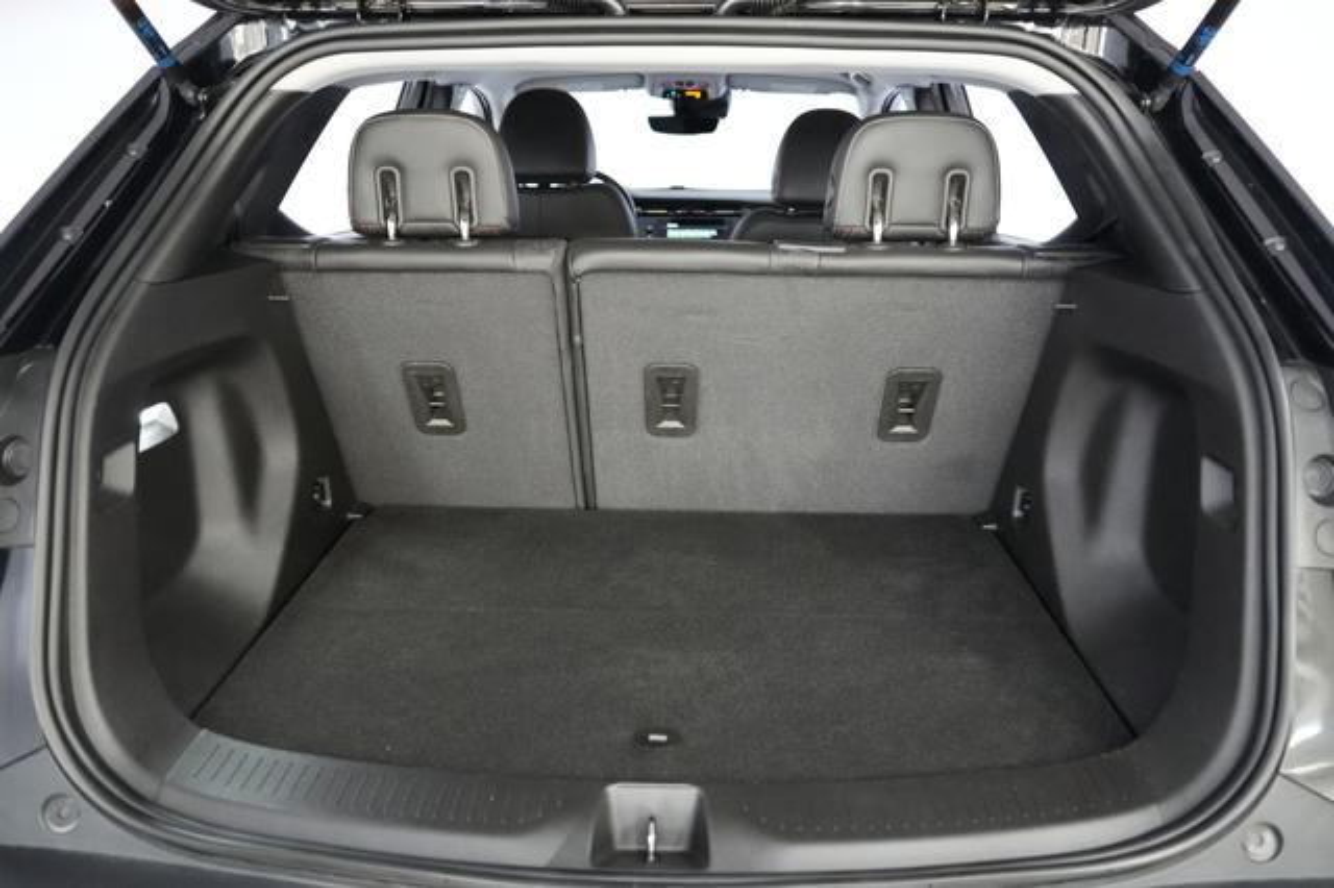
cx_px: 667
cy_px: 444
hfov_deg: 73.8
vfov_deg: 53.1
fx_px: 889
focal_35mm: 24
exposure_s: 1/160
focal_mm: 24
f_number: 2.8
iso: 10000
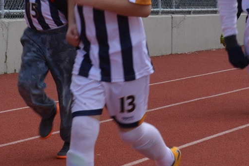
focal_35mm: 152
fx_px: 1052
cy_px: -49
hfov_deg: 13.5
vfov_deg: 8.9
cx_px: 132
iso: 450
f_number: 22
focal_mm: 48
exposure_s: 1/125
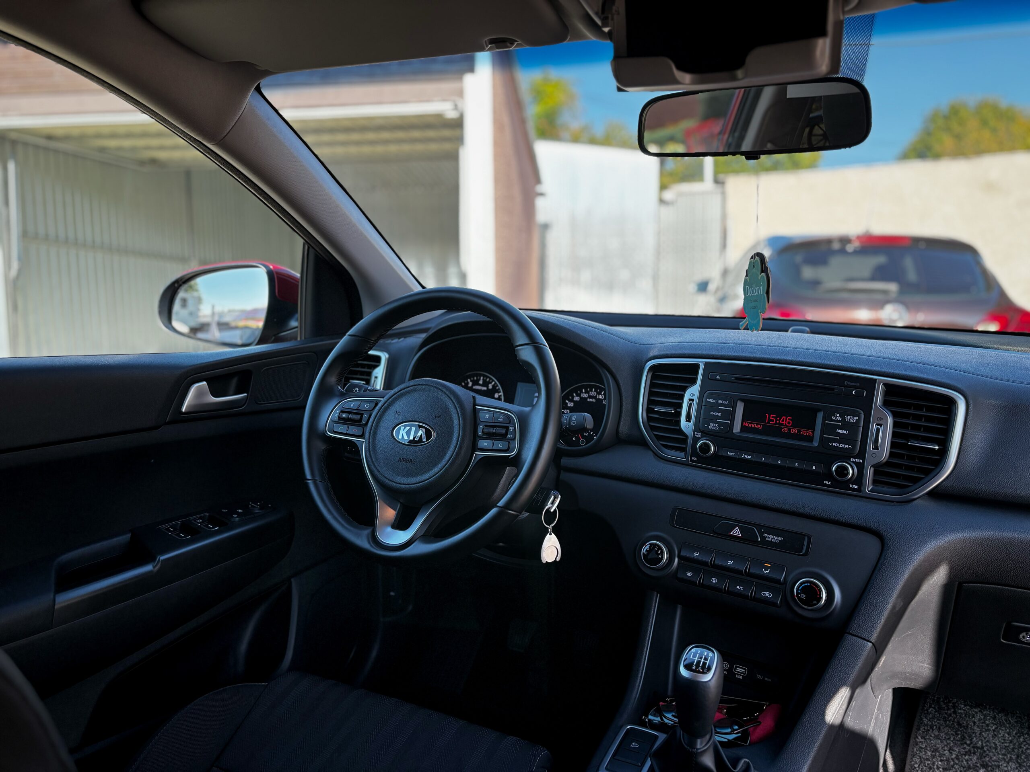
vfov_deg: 53.1
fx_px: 774
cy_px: 386
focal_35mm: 26
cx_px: 515
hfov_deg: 67.3
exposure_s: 1/413
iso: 50
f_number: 1.6
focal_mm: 5.96
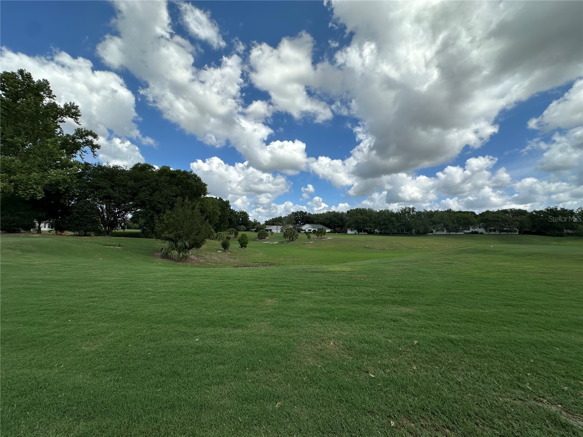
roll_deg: -1.2
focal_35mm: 14
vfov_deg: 85.7
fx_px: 236
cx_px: 292
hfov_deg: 102.1
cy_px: 218
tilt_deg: +3.4
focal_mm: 2.22
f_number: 2.2
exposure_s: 1/2451
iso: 40
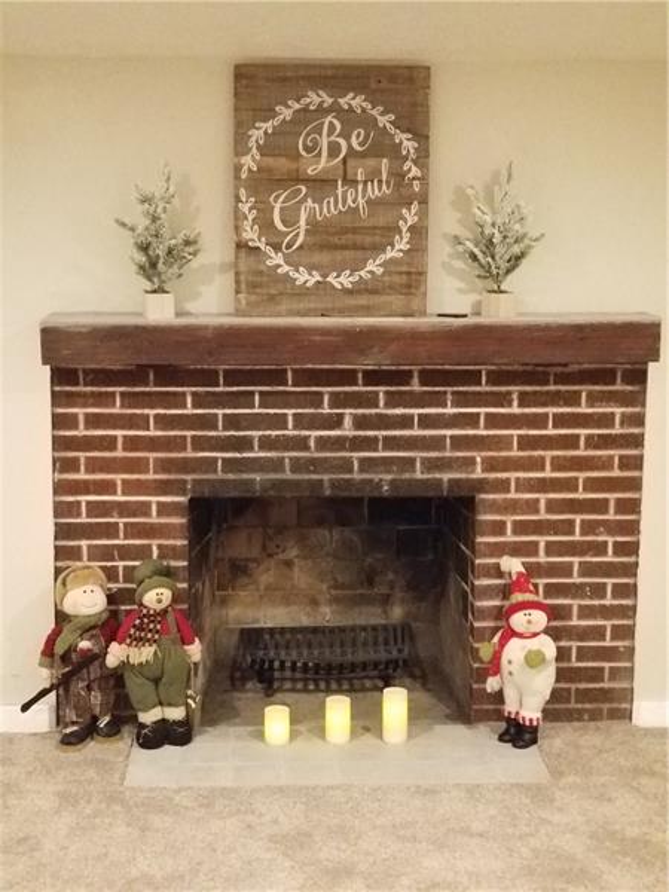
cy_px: 446
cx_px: 334
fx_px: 1340
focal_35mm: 52
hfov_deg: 28.0
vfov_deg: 36.8
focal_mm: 6
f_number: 2.4
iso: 800
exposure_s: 1/30
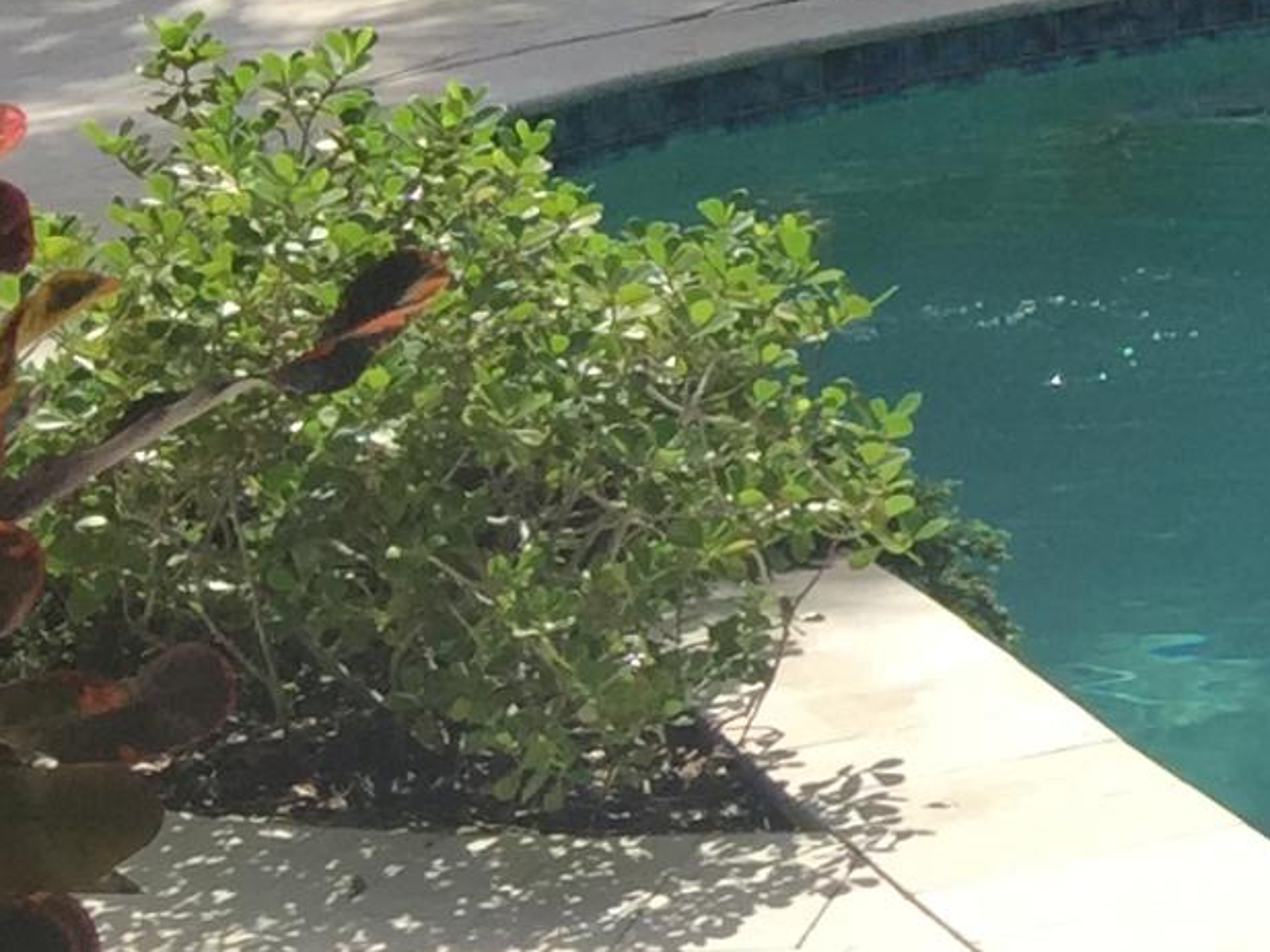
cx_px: 3018
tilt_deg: -8.1
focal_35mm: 141
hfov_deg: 11.6
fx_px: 5174
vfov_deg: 10.4
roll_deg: -1.8
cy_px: -19
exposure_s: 1/1582
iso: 32
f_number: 2.2
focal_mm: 4.15
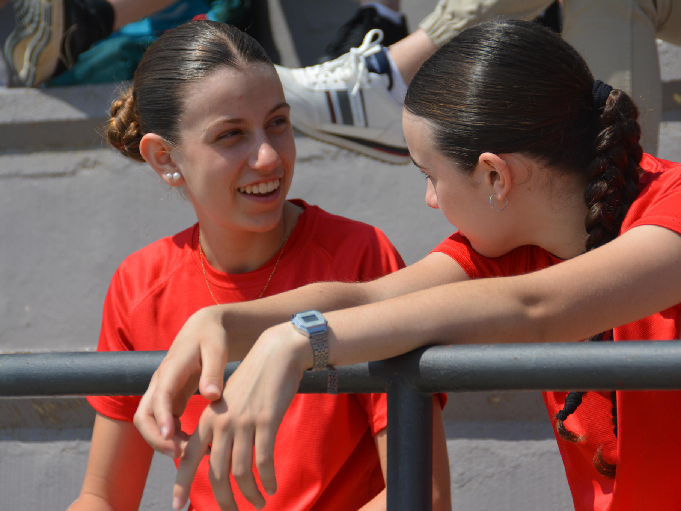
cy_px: 255
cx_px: 377
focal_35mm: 204
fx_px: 4004
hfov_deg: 9.7
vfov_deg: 7.3
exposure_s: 1/1600
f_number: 7.1
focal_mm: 125
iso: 400
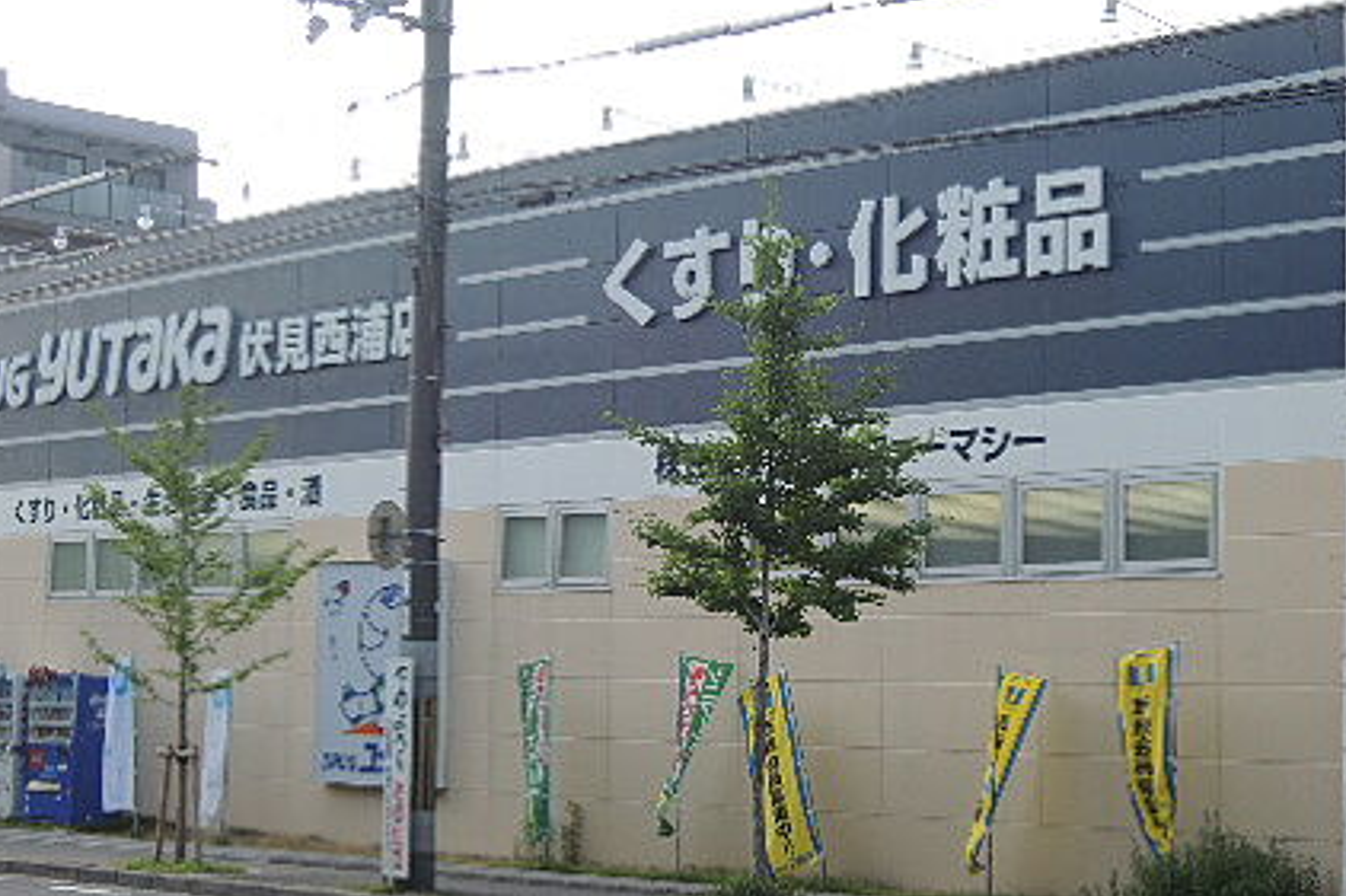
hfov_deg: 28.4
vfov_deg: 19.1
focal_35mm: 71
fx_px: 2653
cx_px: 743
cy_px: 545
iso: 100
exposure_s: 1/320
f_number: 3.5
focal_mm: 8.1
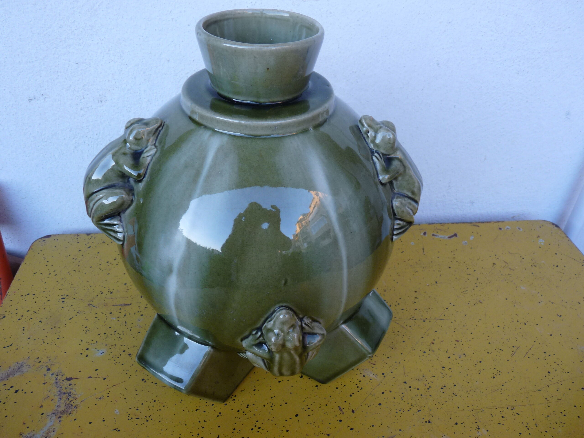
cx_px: 292
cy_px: 219
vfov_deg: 51.4
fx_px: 456
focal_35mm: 27
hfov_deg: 65.3
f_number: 2.8
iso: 100
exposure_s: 1/40
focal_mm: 4.8
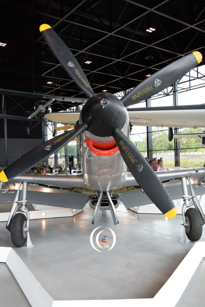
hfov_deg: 41.1
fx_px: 273
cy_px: 161
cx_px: 100
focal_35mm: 32
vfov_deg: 58.7
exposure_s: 1/60
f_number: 5.6
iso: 320
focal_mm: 18
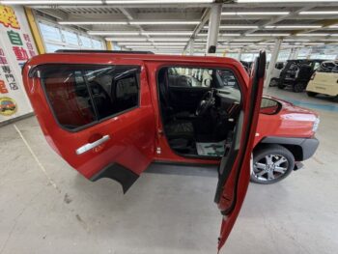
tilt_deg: -23.6
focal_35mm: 14
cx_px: 169
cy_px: 127
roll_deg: -0.3
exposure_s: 1/50
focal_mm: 2.22
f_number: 2.2
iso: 200
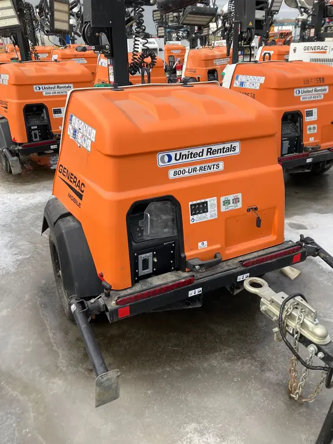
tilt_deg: -25.4
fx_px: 359
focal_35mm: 28
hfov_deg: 49.8
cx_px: 166
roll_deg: +1.0
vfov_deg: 63.4
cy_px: 222
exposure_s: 1/736
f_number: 1.8
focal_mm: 3.99
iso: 32
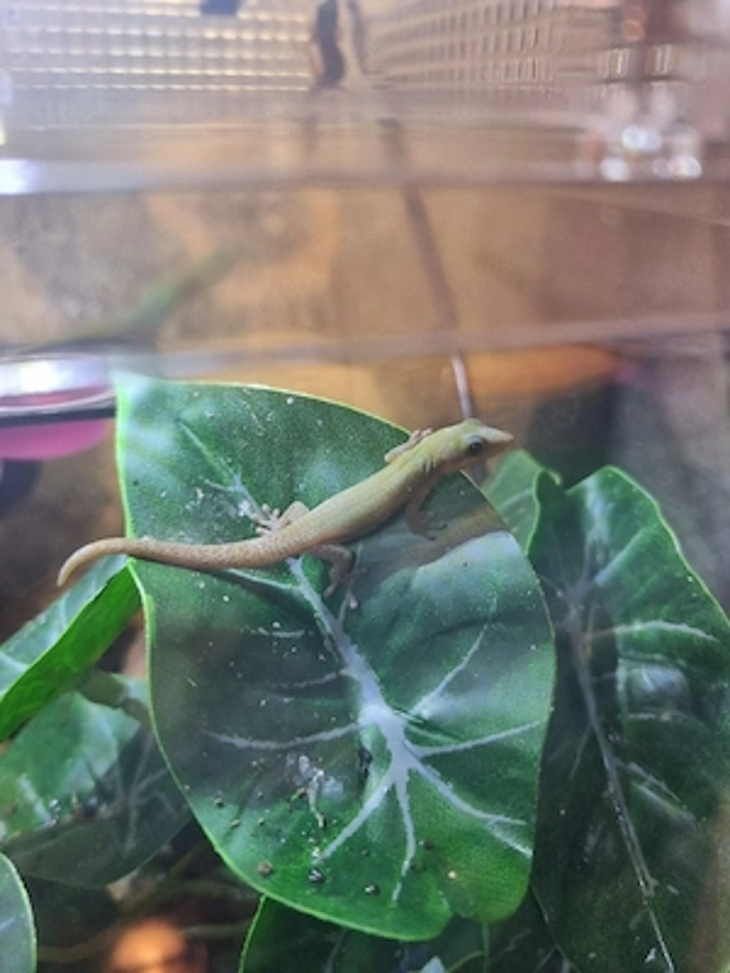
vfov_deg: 67.3
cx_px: 365
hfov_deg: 53.1
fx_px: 731
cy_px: 486
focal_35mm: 26
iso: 200
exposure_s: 1/50
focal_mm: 5.4
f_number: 1.8
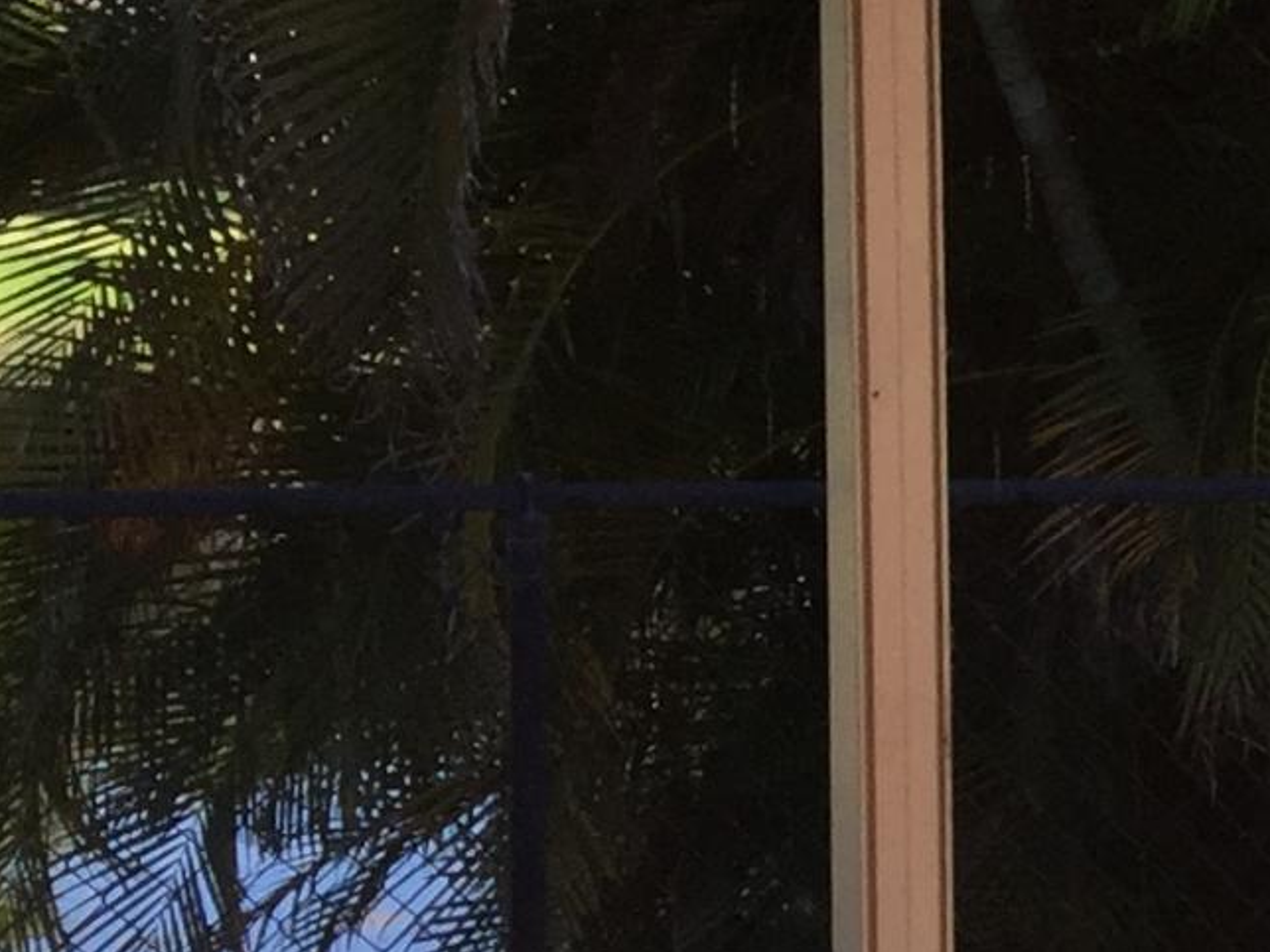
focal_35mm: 135
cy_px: 562
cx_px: 2919
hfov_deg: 12.1
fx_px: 4953
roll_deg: -2.2
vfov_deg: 11.0
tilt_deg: -2.4
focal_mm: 4.15
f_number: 2.2
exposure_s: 1/471
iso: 32
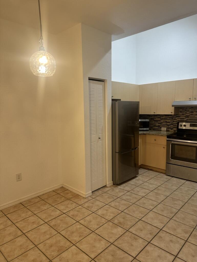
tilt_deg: -5.9
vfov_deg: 71.6
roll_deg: +0.2
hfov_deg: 56.9
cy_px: 131
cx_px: 98
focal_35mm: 24
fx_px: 182
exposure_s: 1/60
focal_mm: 6.86
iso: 125
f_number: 1.78
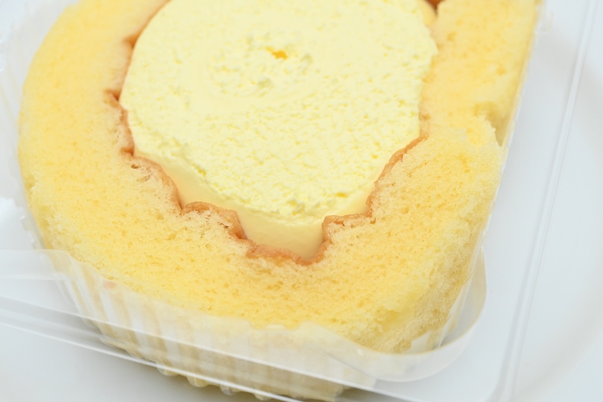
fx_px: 1005
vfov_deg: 22.6
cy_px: 201
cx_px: 302
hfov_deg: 33.4
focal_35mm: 60
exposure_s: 1/250
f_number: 14
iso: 6400
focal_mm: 60
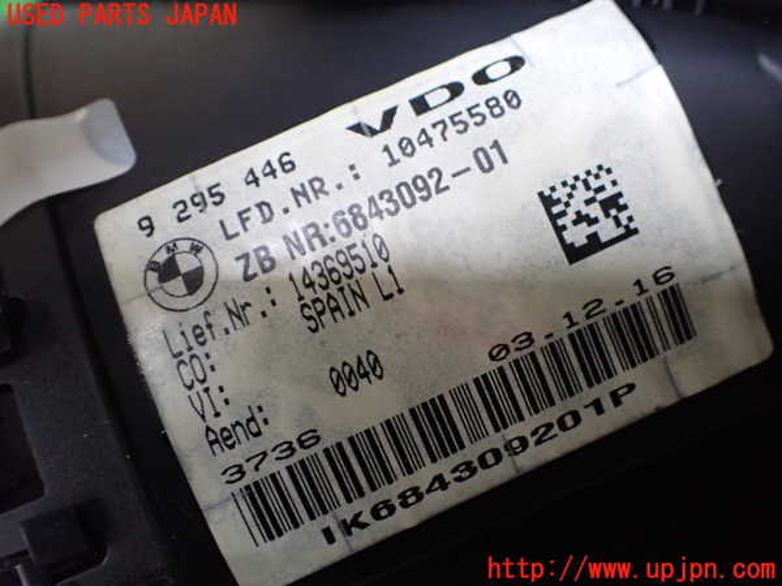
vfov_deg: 46.8
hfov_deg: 60.0
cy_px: 293
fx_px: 678
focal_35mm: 30
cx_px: 391
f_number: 2.3
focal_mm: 5.4
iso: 800
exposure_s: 1/40
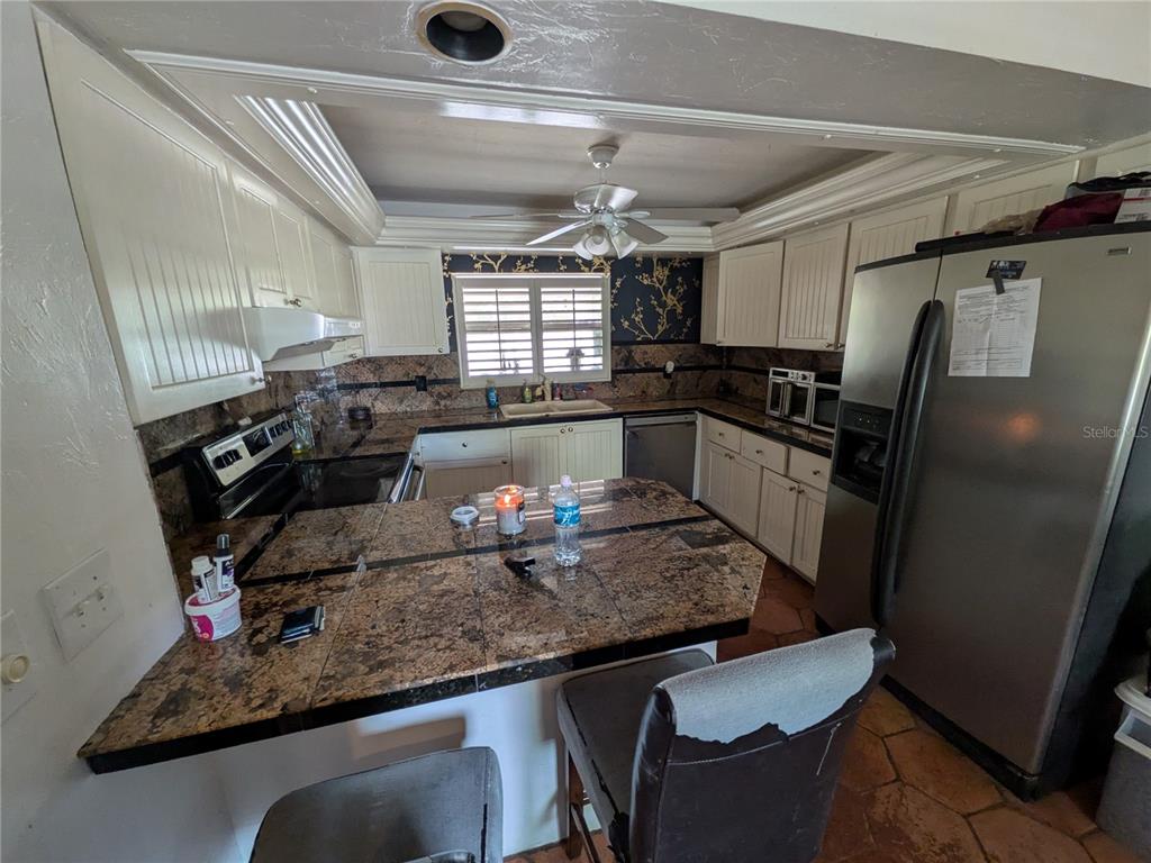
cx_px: 576
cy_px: 432
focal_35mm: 14
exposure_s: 1/33.6
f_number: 2.2
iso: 81
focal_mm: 1.85
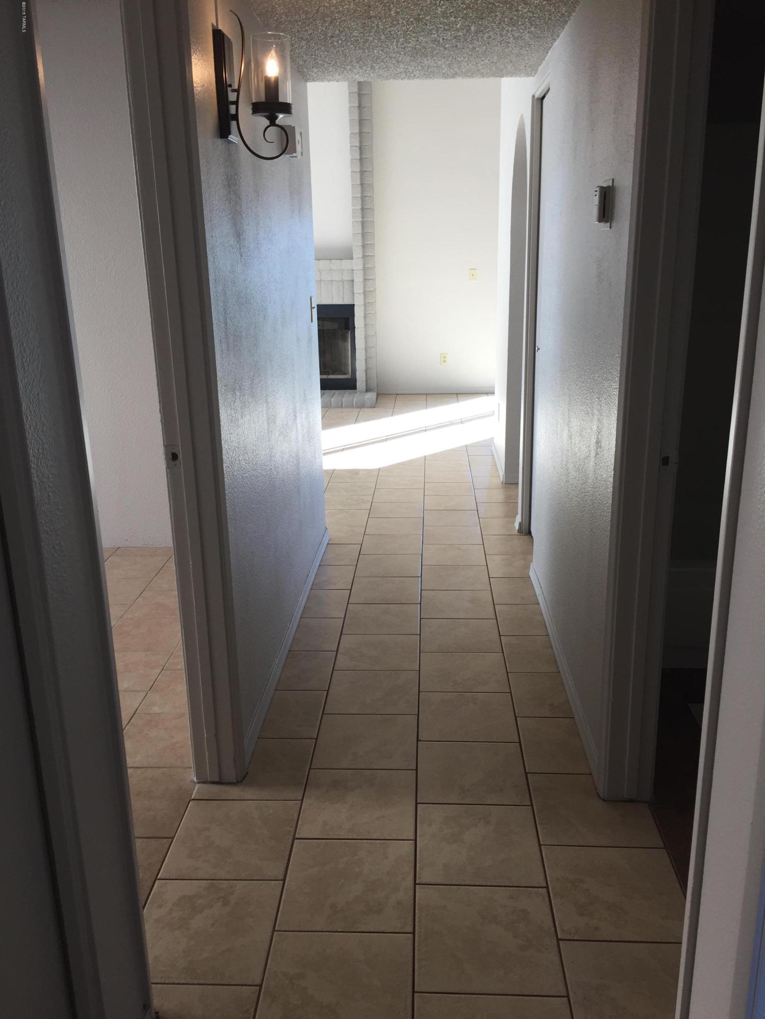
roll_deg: +0.6
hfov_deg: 48.2
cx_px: 382
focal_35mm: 29
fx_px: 855
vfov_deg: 61.7
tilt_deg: -15.9
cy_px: 510
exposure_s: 1/60
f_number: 2.2
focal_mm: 4.15
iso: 32
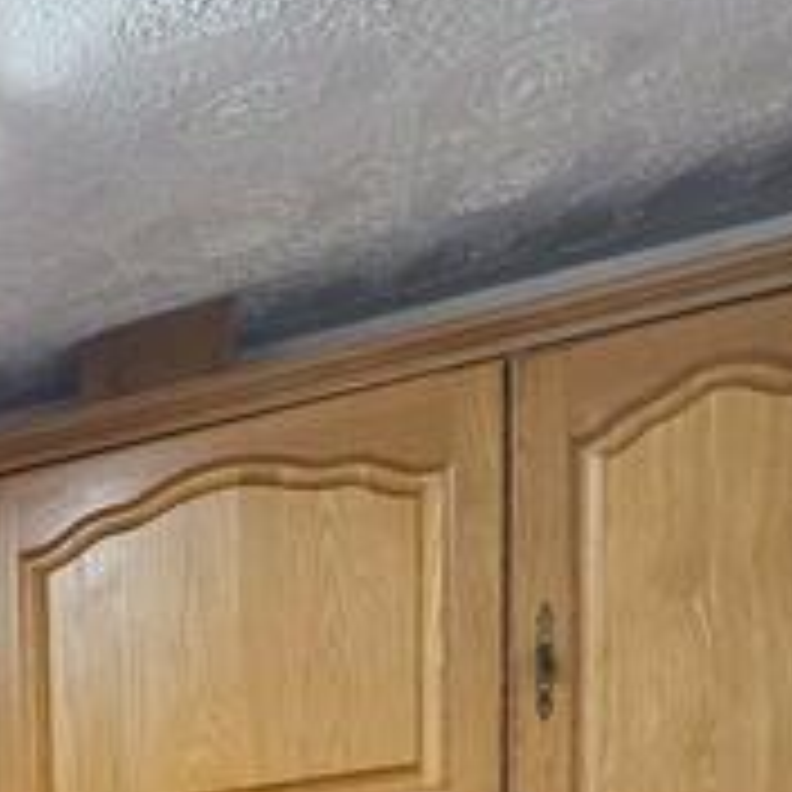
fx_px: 1734
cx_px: -832
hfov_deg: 17.5
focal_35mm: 67
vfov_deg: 19.9
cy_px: 1368
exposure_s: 1/50
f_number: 2.2
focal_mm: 1.7
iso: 125
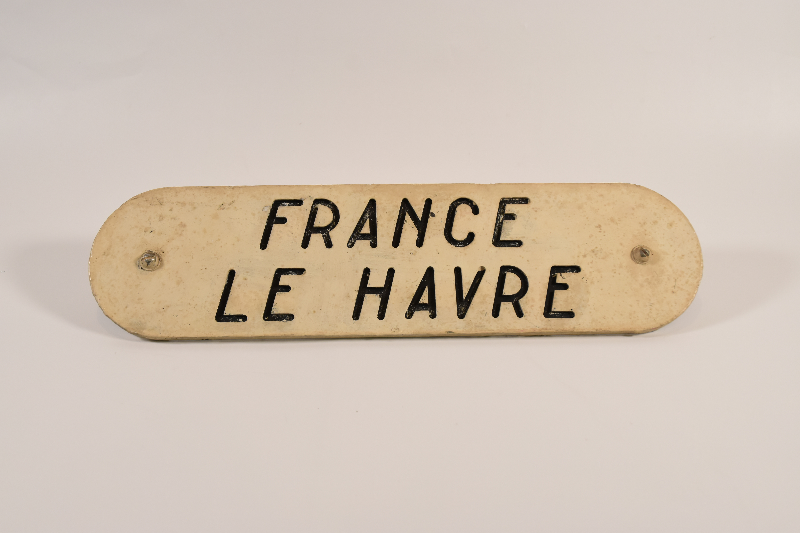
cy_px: 266
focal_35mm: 40
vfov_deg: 33.0
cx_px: 400
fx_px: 900
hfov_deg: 47.9
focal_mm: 27
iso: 800
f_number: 5.6
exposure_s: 1/125
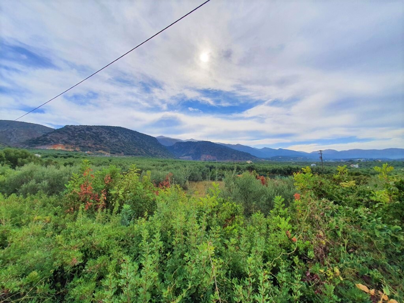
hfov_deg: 106.2
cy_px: 152
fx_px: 152
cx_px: 202
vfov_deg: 89.9
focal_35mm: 13
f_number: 2.2
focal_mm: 1.8
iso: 50
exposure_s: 1/1484
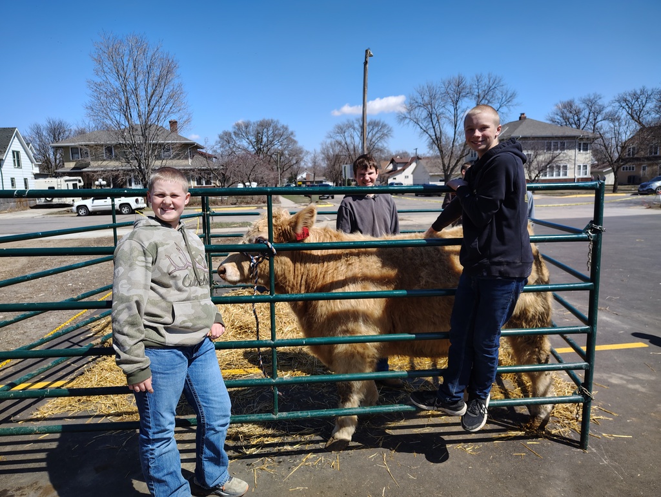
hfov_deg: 71.5
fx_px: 459
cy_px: 248
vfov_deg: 56.9
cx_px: 330
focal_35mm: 24
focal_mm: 5.56
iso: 100
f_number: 1.8
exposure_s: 1/926
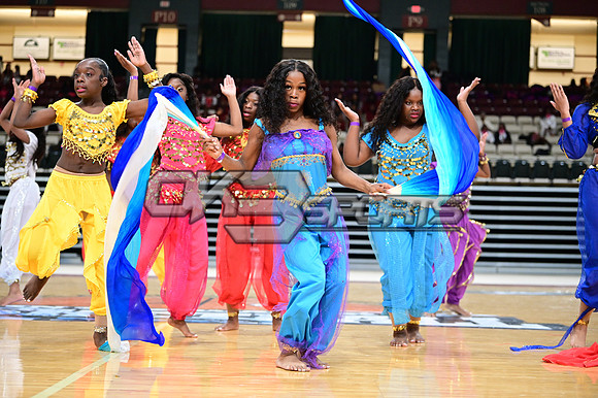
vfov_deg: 19.4
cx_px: 299
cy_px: 199
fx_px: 1162
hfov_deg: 28.9
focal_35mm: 70
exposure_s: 1/1000
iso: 6400
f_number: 3.2
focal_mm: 70
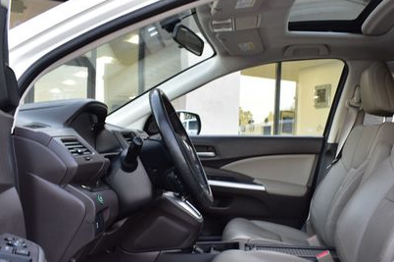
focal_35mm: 43
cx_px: 237
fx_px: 470
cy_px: 205
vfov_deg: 30.4
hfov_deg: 45.2
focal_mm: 18
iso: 400
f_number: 7.1
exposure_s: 1/25
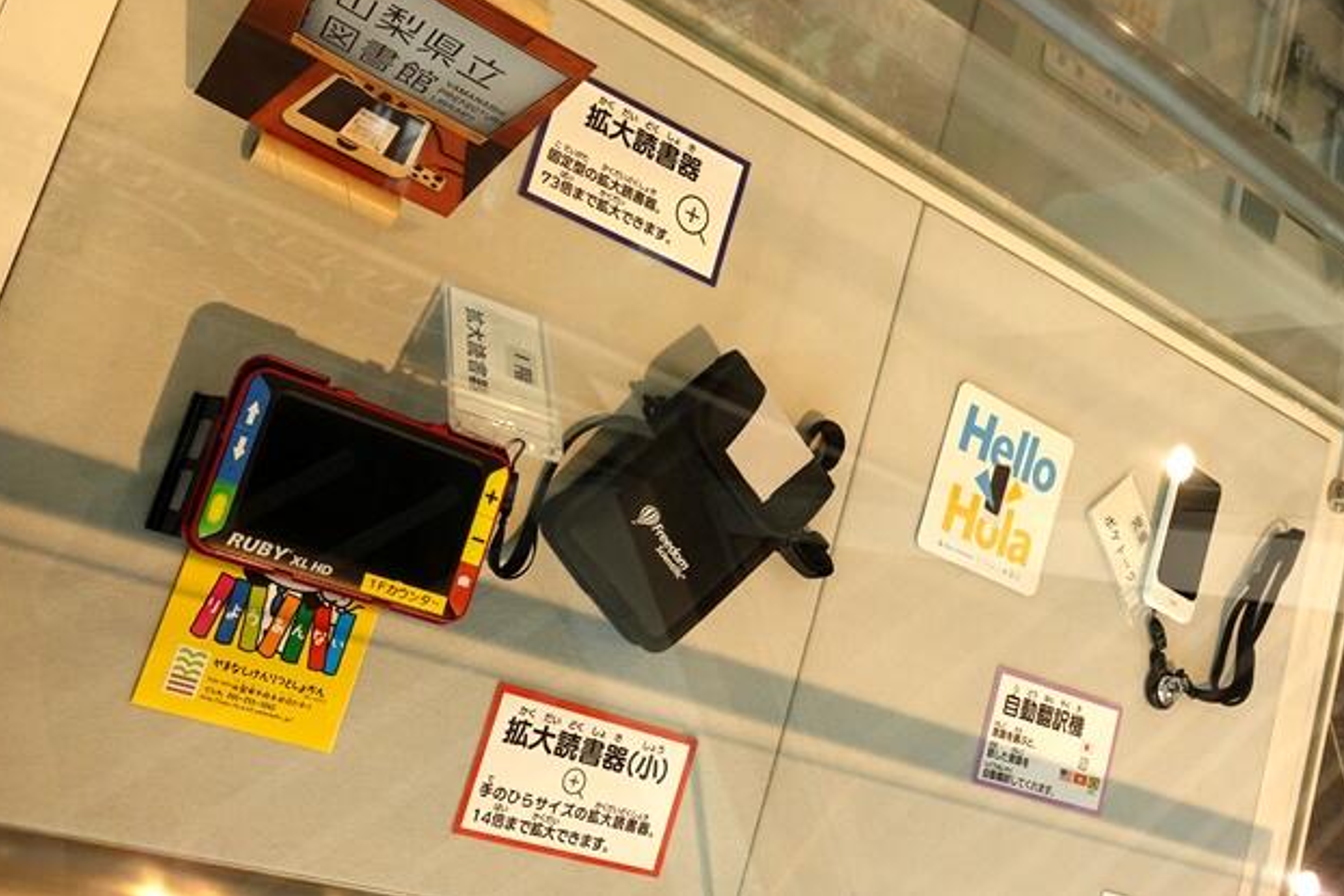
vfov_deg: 37.9
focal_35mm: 35
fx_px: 1307
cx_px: 666
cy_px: 437
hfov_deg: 54.4
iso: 640
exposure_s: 1/40
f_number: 4
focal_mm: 12.64
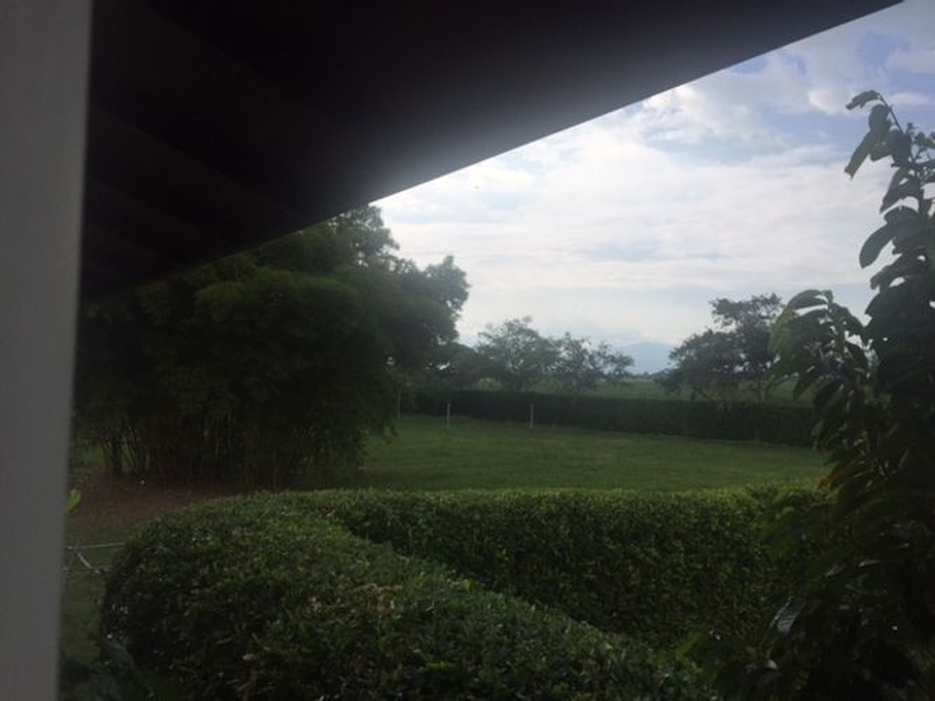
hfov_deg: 61.7
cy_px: 350
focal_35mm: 29
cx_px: 468
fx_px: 783
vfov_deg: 48.2
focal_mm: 4.15
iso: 32
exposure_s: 1/2825
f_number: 2.2
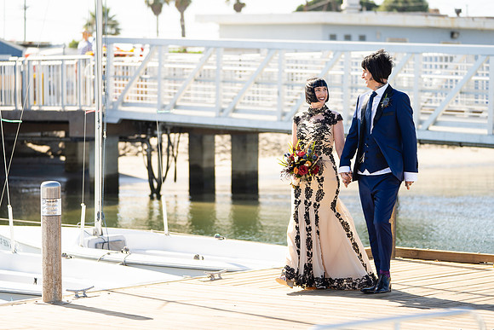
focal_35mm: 122
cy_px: 152
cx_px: 231
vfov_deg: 11.3
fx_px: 1673
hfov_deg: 16.8
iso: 200
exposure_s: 1/1250
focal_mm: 107
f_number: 2.8
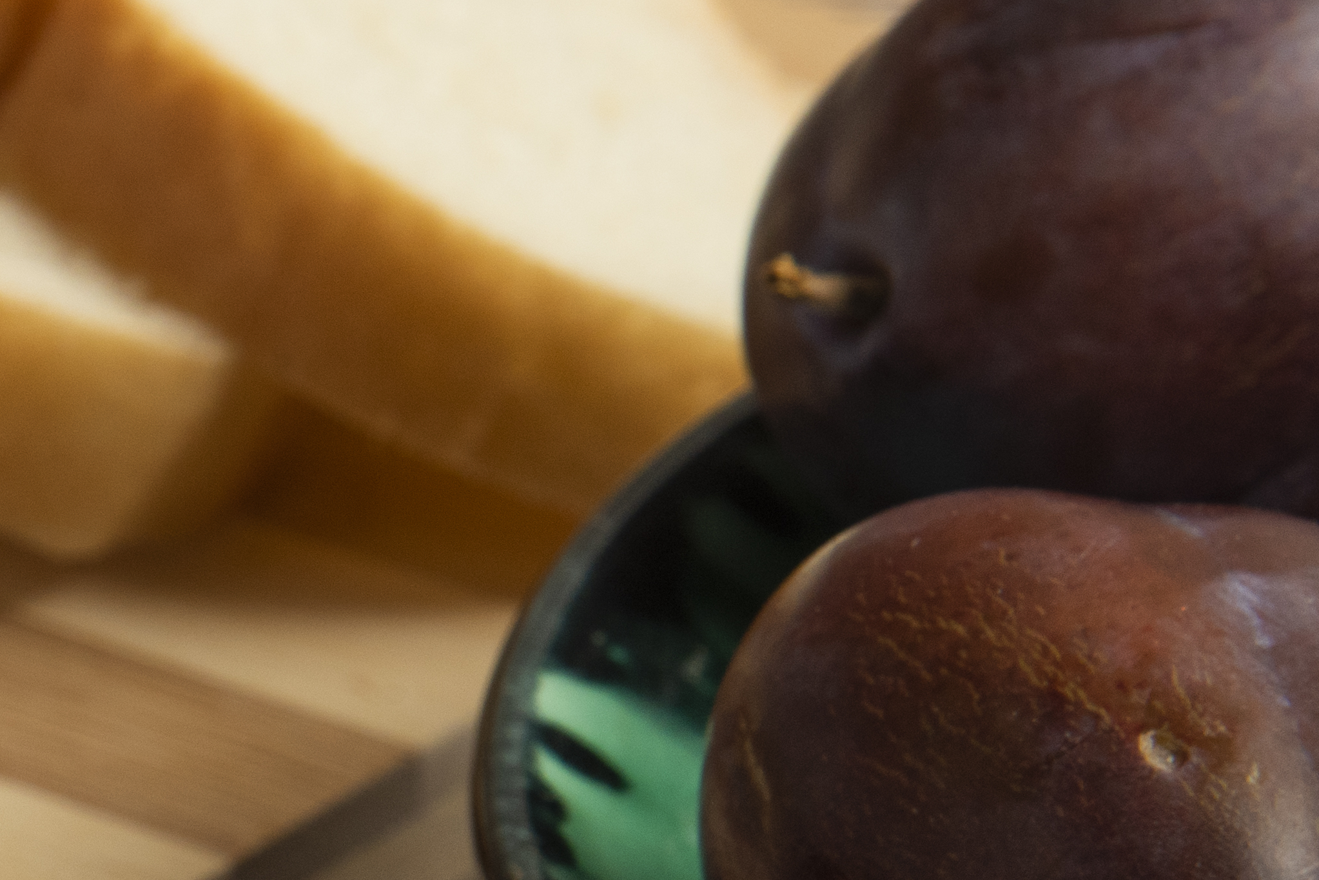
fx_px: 15501
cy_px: 923
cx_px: -370
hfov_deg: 4.9
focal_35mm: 423
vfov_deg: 3.2
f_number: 14
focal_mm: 120
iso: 320
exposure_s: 1/100
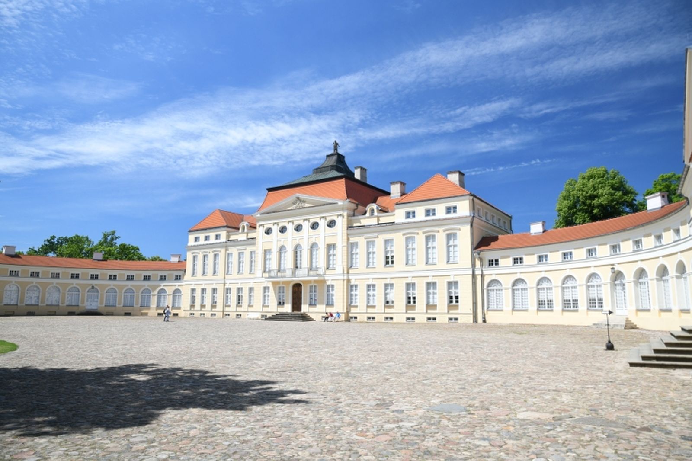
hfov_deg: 73.8
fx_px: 461
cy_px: 230
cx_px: 346
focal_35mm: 24
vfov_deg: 53.1
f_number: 7.1
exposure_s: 1/320
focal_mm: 24
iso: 400
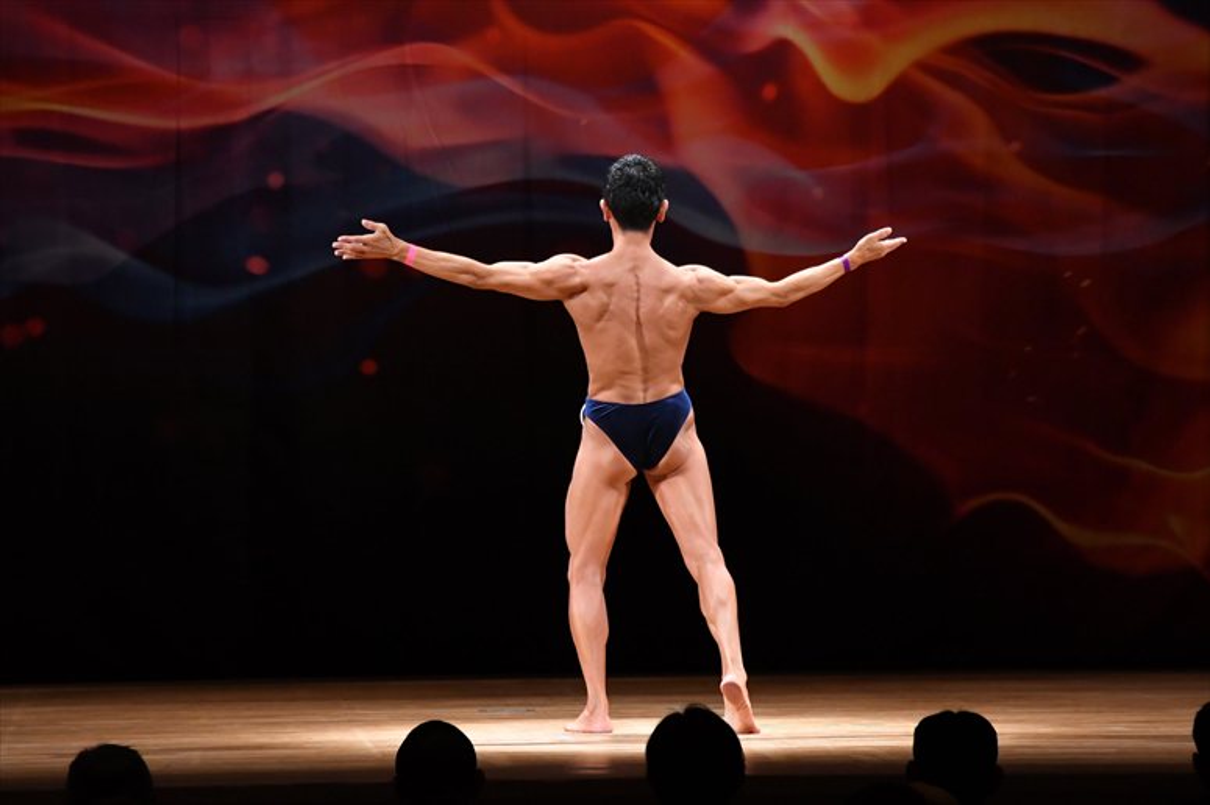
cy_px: 402
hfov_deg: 10.2
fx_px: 6786
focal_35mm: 202
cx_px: 605
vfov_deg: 6.8
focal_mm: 135
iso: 4000
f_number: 5.6
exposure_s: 1/400
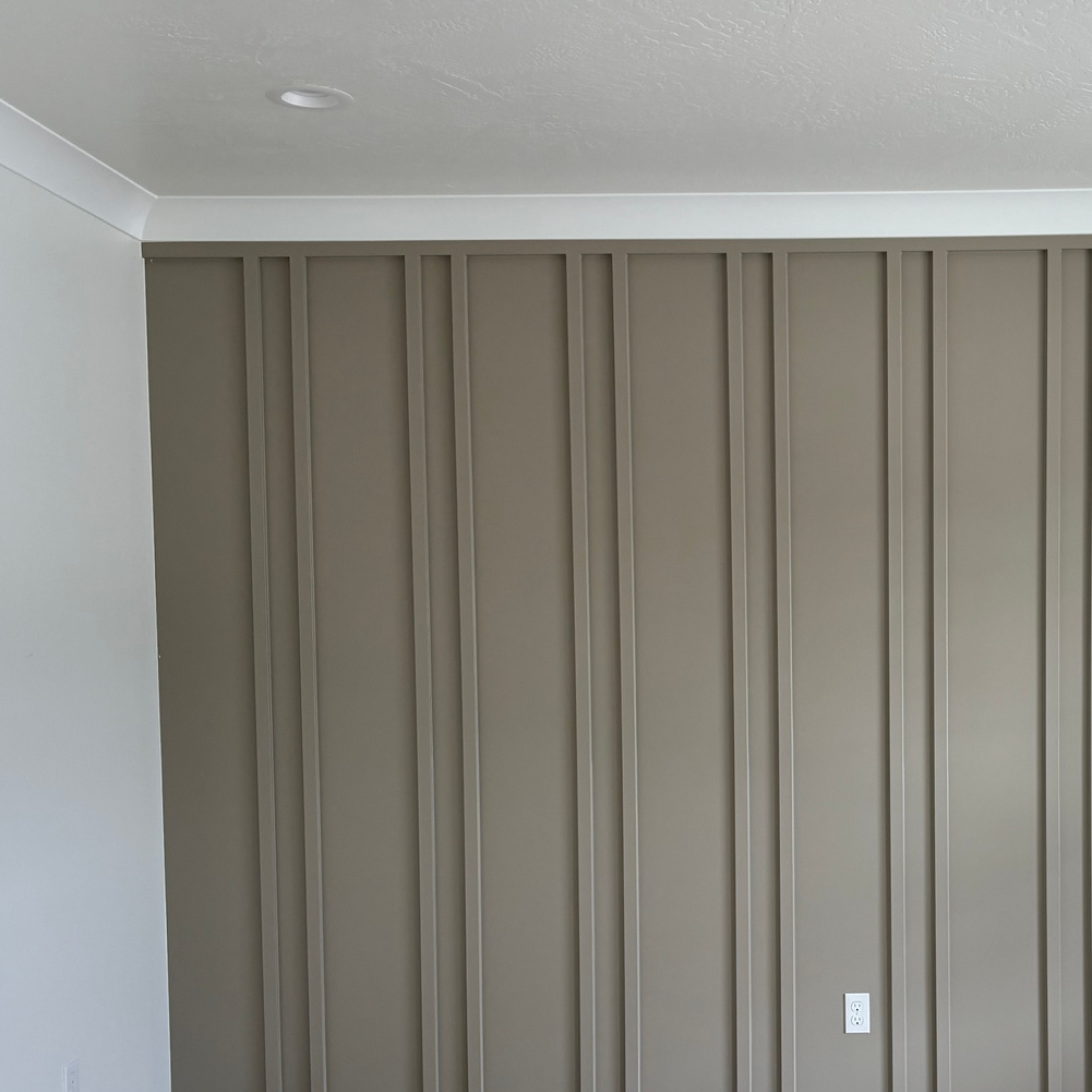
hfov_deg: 35.1
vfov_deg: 35.8
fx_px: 1677
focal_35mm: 47
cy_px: 701
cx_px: 851
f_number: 1.6
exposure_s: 1/121
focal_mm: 5.96
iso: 80
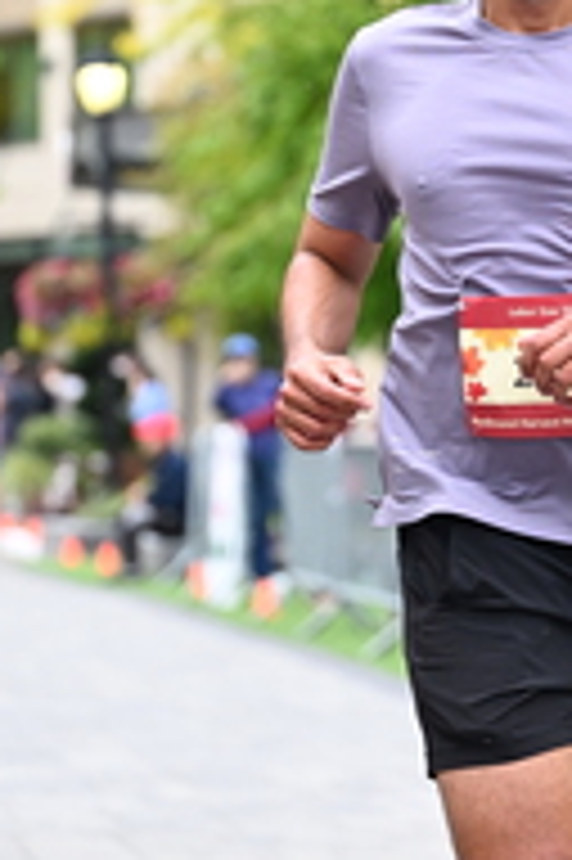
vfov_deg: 9.0
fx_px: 5443
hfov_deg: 6.0
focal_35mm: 228
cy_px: 351
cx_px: 552
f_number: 2.8
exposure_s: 1/1600
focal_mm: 79
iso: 1250
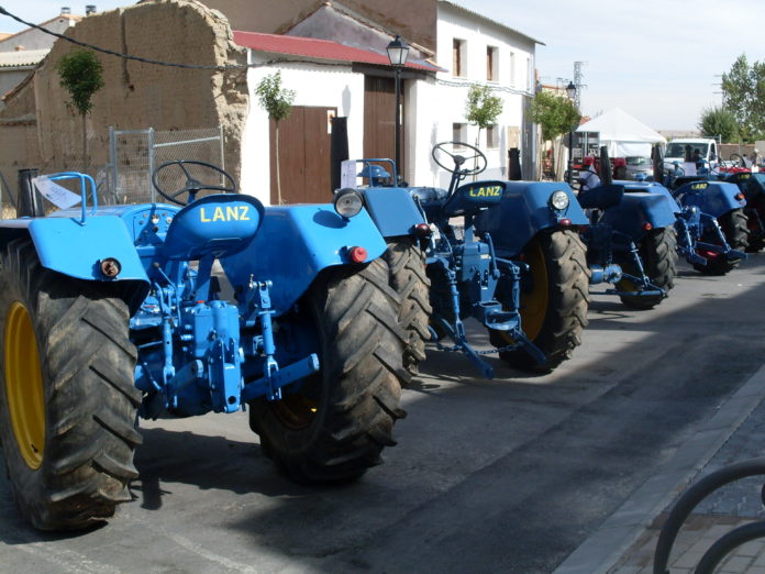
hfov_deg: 32.2
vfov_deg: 24.4
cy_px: 287
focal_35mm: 60
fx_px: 1326
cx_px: 382
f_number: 3.4
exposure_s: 1/750
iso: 80
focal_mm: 9.9
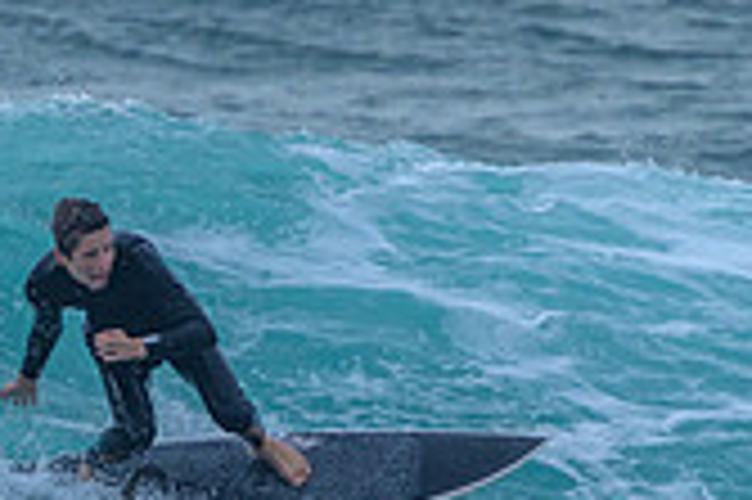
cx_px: 273
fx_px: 39921
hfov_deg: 1.1
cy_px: 390
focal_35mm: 1913
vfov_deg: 0.7
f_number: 7.1
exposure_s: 1/2000
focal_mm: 400
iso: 500
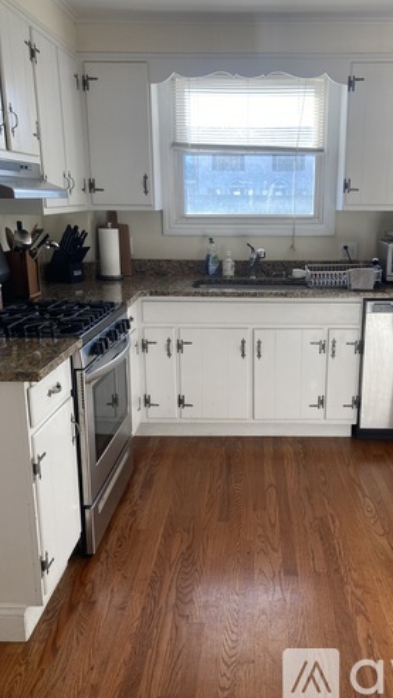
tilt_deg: -13.1
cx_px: 246
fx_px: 574
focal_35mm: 31
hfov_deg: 37.6
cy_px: 350
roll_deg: +0.2
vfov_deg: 62.6
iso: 32
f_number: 1.8
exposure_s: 1/121
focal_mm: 3.99
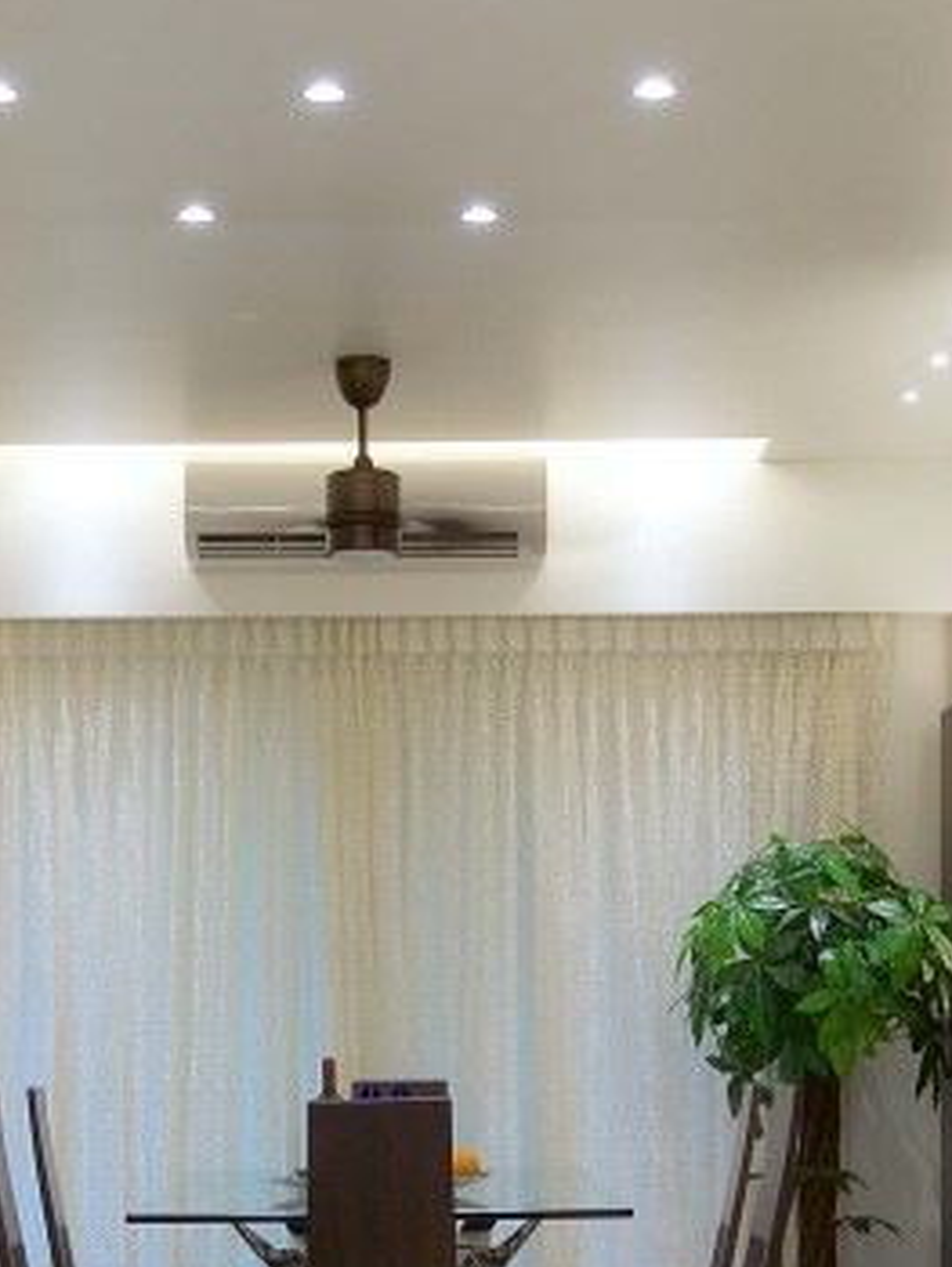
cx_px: 376
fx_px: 2930
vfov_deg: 24.1
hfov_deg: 18.4
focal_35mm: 80
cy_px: 945
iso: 200
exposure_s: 1/3
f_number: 13
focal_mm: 18
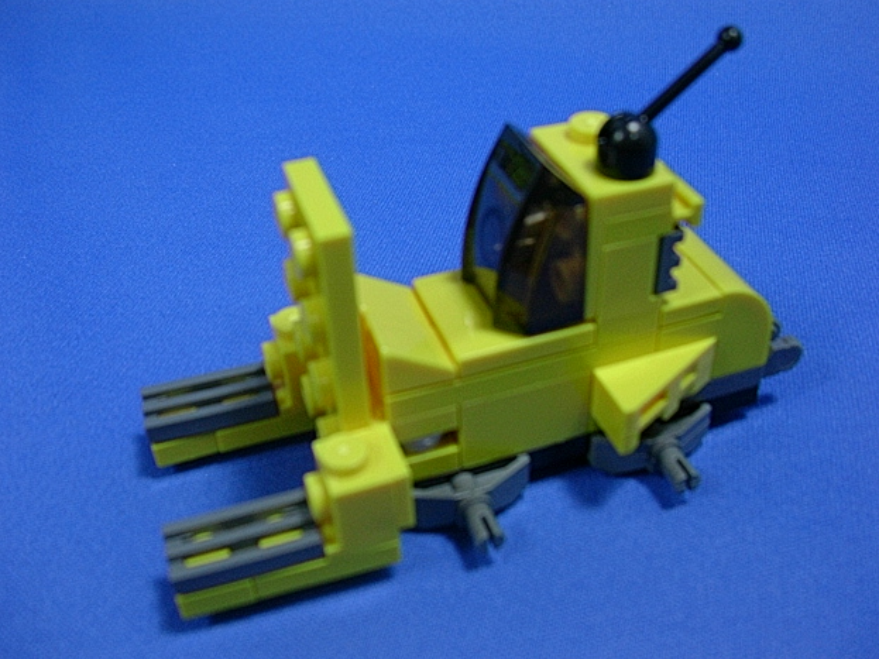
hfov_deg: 49.0
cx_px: 440
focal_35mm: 38
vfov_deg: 37.7
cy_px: 332
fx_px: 965
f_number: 2.7
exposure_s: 1/50.7
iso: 70
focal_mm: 5.6
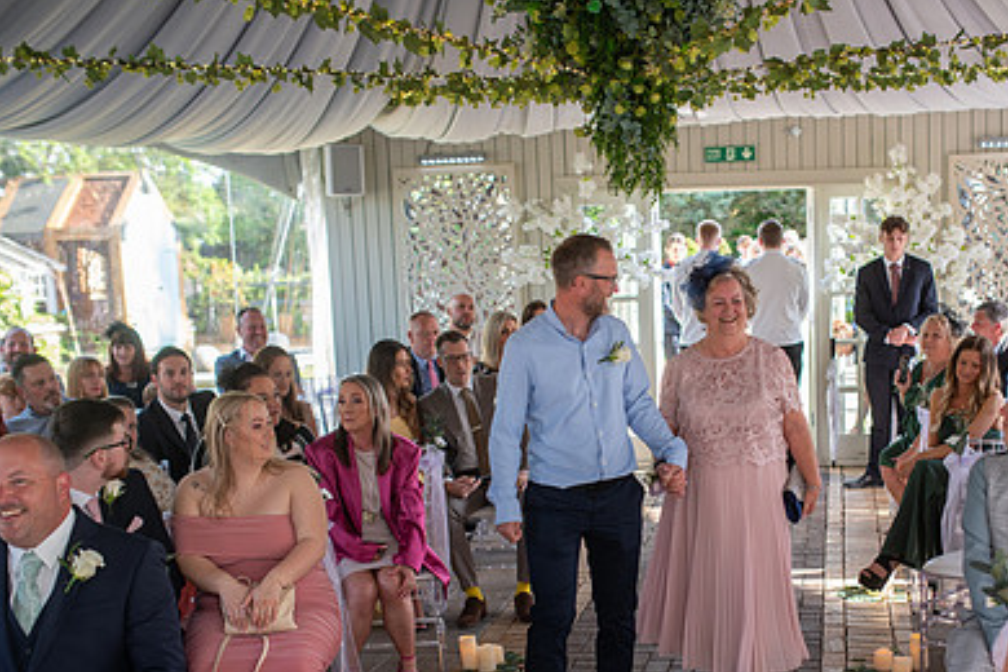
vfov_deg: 25.8
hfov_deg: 37.8
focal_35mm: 52
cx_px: 664
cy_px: 468
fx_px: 1456
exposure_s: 1/200
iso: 100
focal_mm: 35
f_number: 2.5
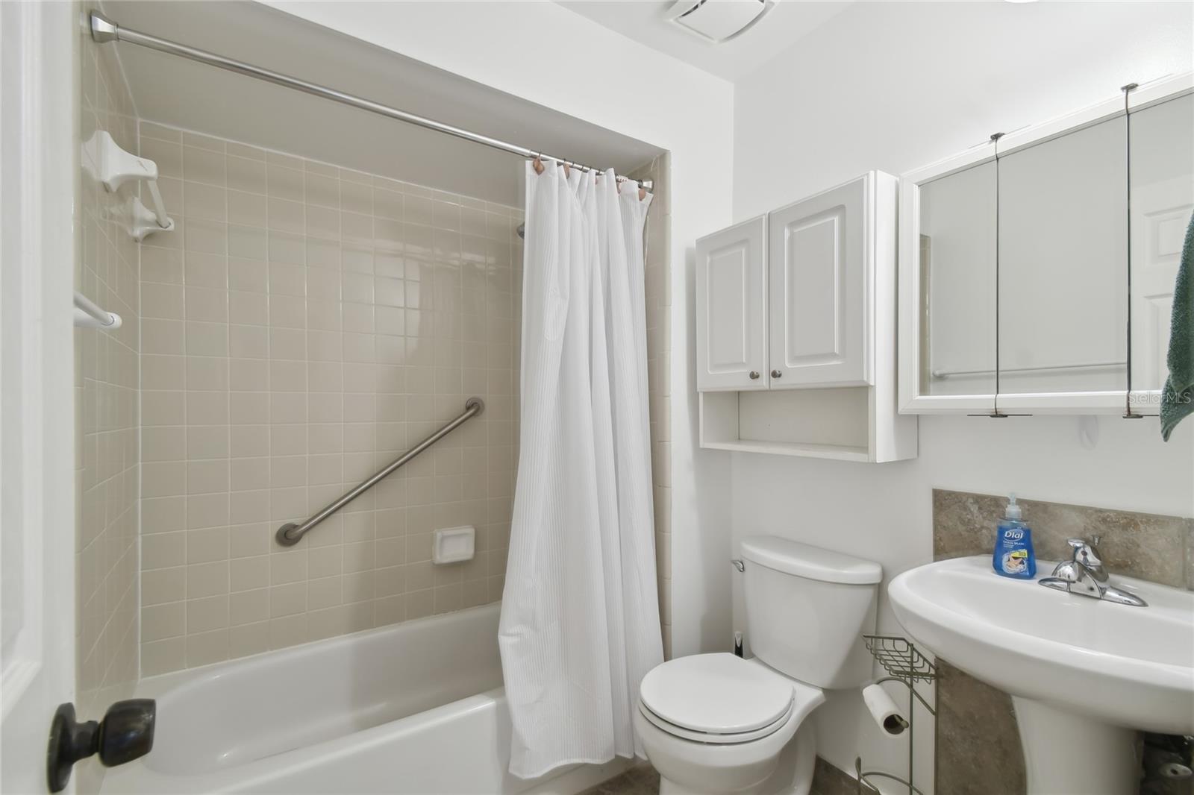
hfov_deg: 100.4
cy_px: 398
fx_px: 497
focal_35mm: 15
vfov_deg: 77.3
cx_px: 597
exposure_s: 1/4
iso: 100
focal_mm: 10
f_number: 7.1
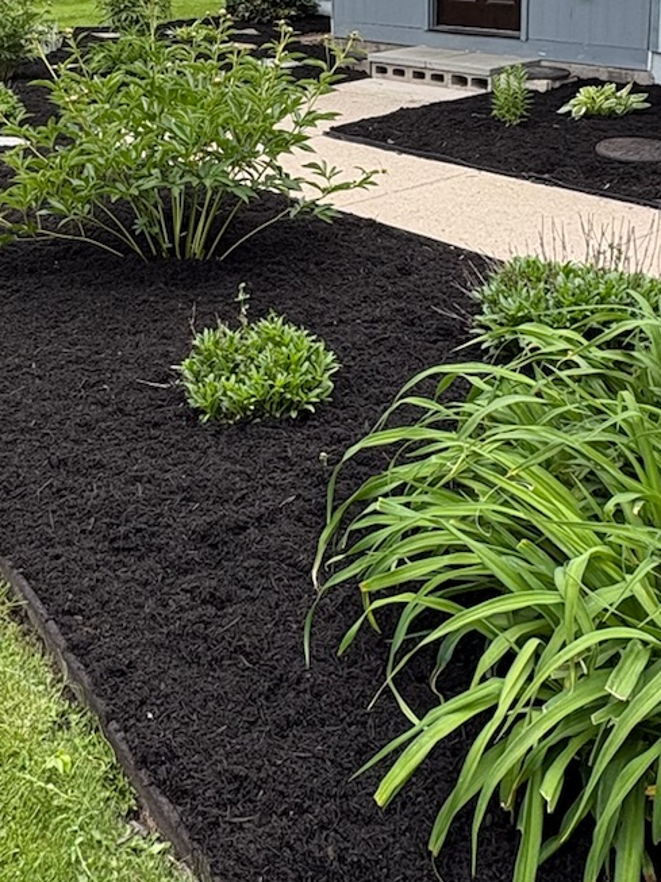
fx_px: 1120
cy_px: 122
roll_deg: -1.6
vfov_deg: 40.3
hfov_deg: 32.6
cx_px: 220
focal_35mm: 44
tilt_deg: -12.3
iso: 64
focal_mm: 2.22
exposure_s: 1/693
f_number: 2.2
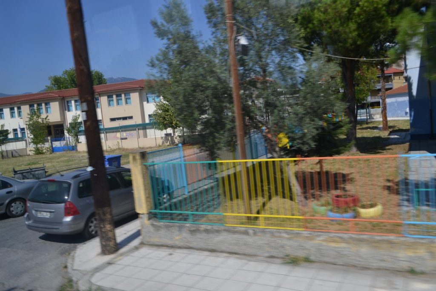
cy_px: 146
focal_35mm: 30
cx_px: 218
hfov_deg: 61.9
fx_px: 363
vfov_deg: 43.6
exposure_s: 1/125
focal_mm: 20
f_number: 5.6
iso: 100
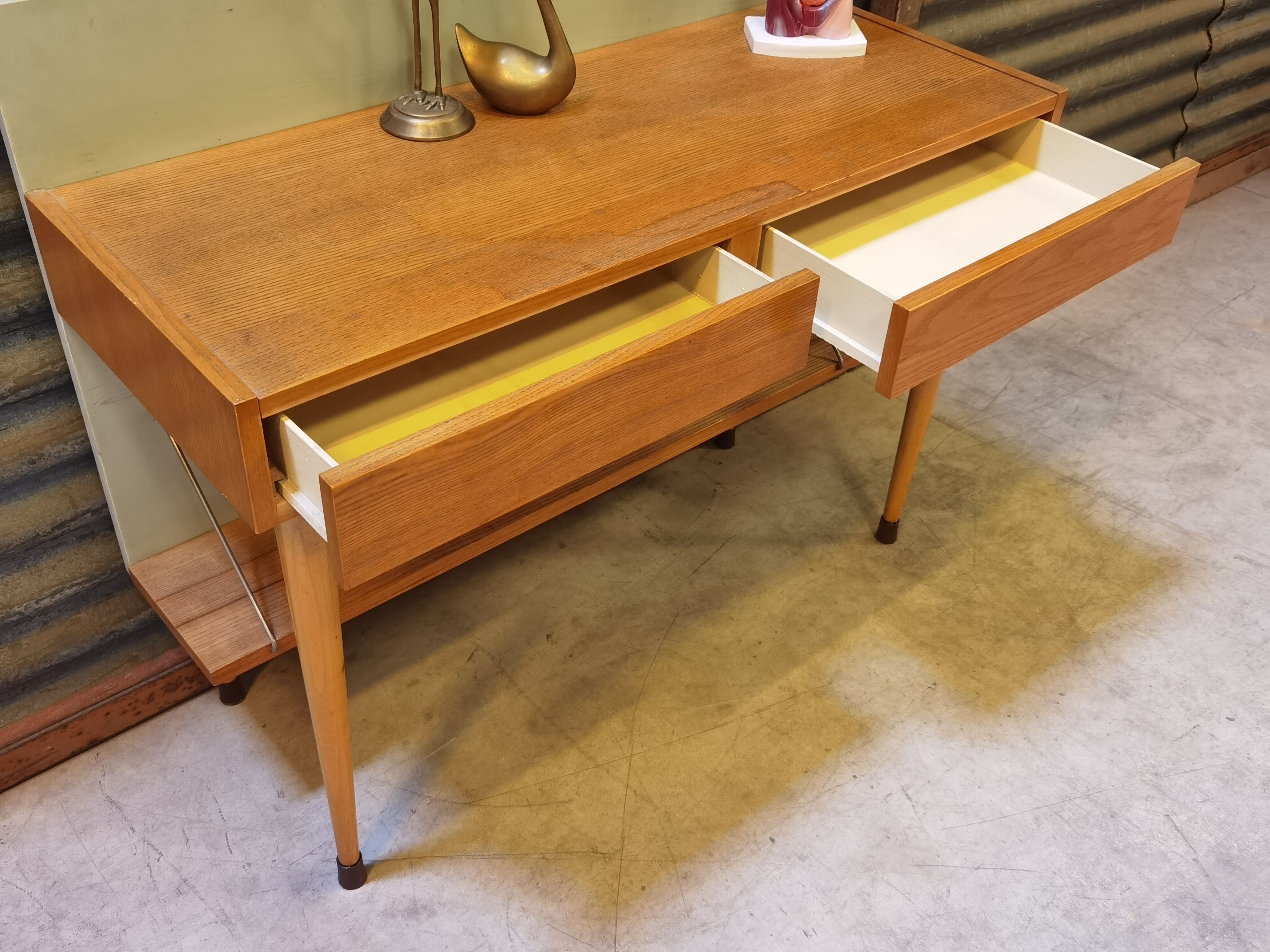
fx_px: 1211
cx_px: 635
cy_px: 476
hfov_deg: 55.4
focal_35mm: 33
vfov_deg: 42.9
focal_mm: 6.71
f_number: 1.9
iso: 320
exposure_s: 1/33.3
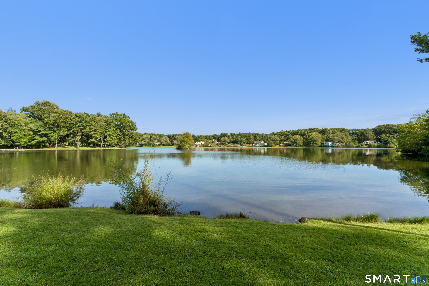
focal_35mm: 14
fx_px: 167
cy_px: 143
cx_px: 214
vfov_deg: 81.2
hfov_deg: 104.3
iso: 100
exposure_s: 1/30
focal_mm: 14
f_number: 22
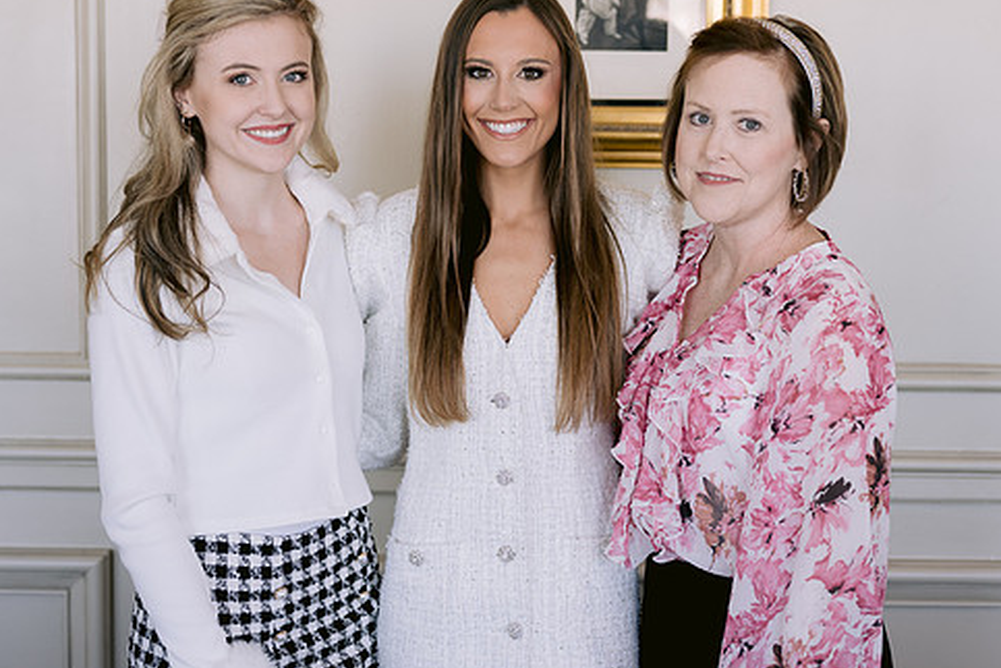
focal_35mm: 62
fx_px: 1724
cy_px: 301
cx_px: 501
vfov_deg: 21.9
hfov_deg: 32.4
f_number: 2.8
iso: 400
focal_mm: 50
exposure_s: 1/250
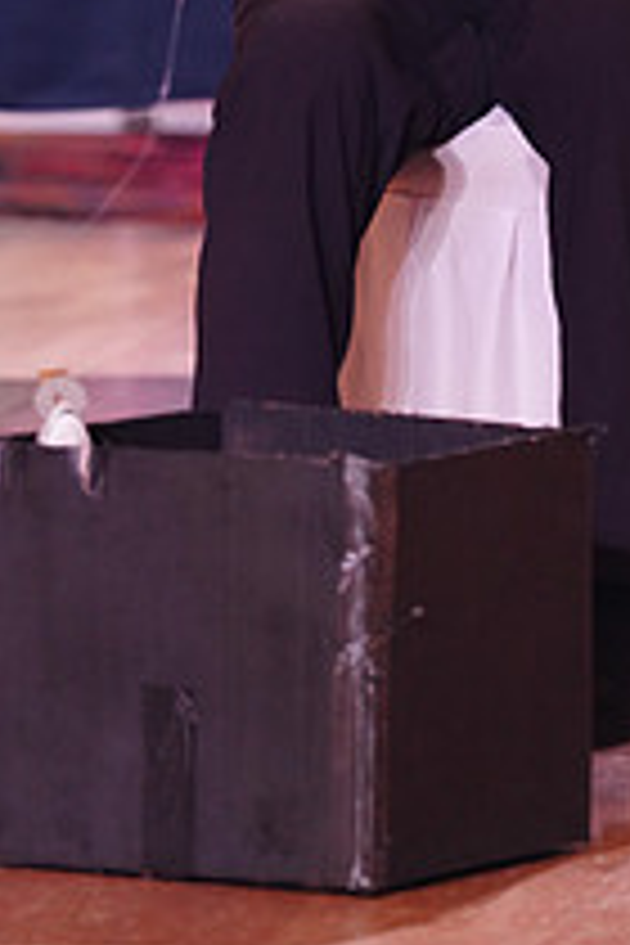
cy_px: -324
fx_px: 12888
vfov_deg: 4.2
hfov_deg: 2.8
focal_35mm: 491
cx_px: 578
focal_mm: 178
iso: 1000
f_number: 2.8
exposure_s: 1/250
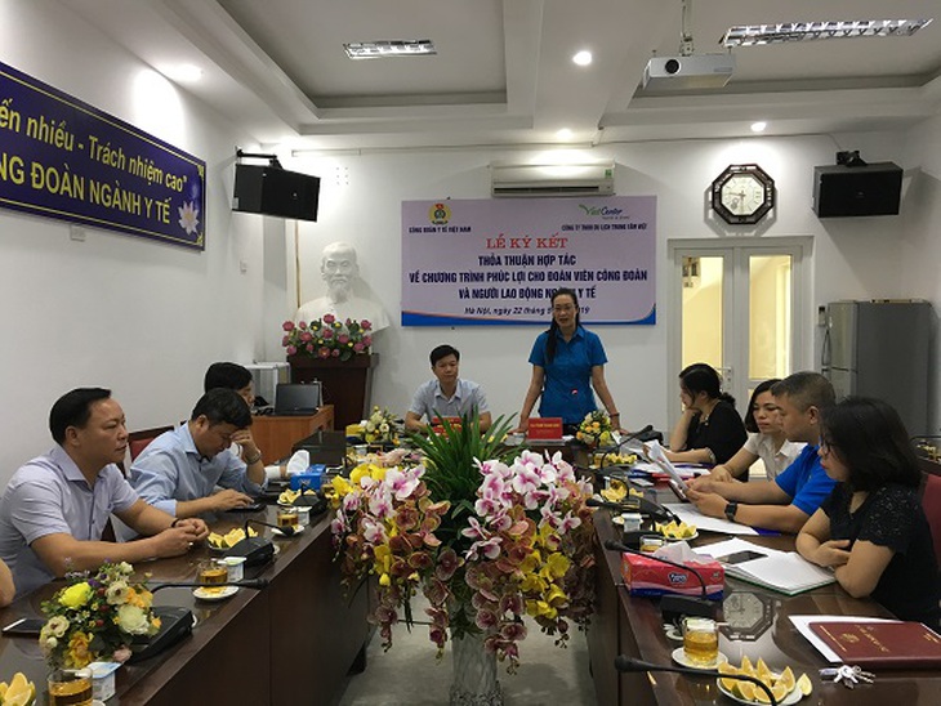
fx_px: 789
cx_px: 470
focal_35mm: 29
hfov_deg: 61.6
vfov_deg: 48.3
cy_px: 353
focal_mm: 4.15
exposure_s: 1/33
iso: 125
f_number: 2.2
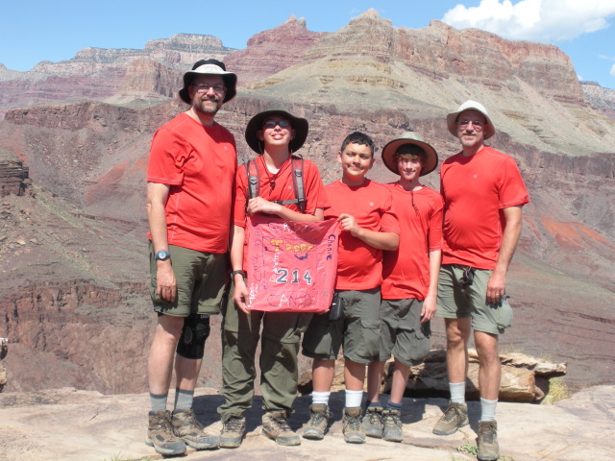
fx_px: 924
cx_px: 308
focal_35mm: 52
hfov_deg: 36.8
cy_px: 230
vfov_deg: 28.0
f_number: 4.4
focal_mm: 9.1
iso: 64
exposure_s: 1/377
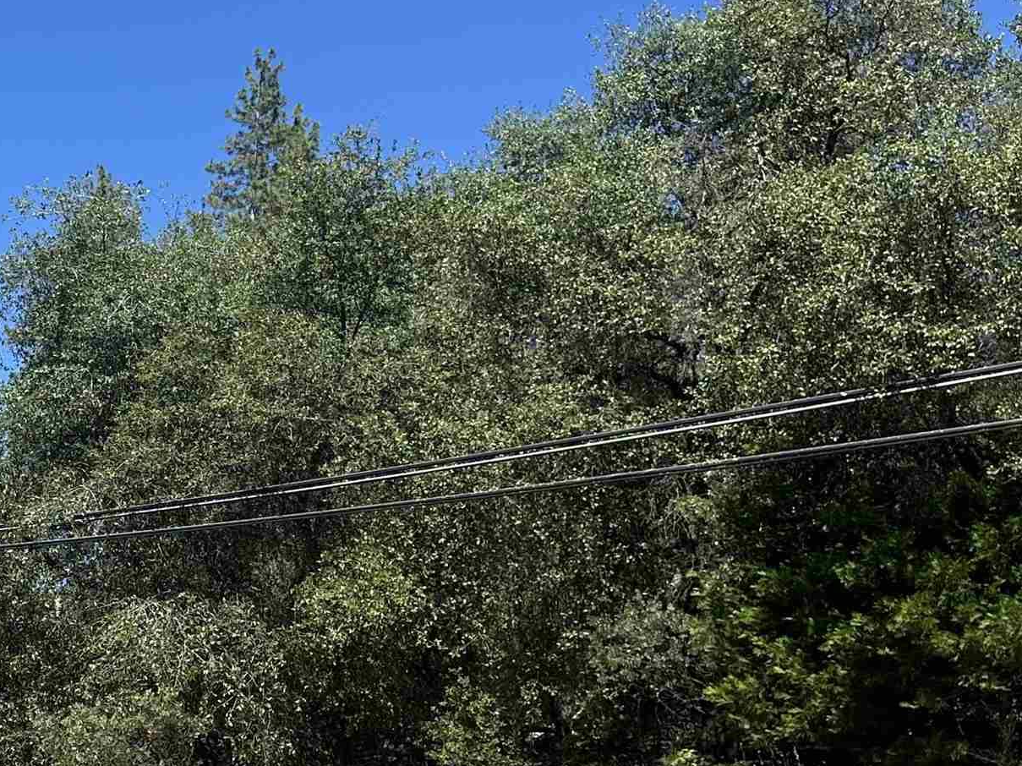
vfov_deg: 23.7
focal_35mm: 61
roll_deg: -4.8
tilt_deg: +9.2
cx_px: -32
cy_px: 593
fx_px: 1800
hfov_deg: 29.3
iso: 80
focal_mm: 6.86
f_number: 1.78
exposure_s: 1/2410
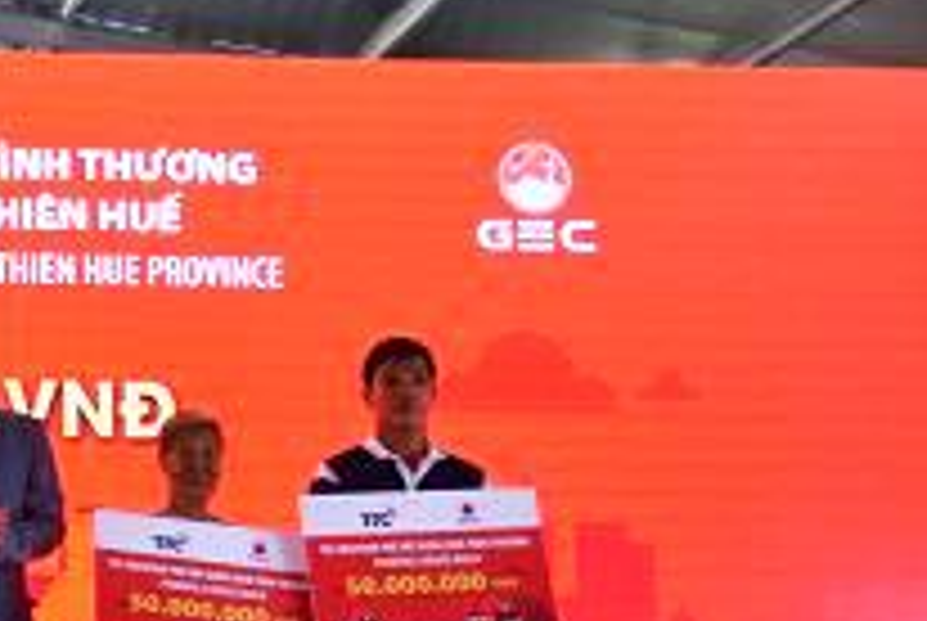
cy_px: 526
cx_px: -266
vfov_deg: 13.4
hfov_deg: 18.6
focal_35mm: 102
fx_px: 2630
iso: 640
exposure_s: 1/100
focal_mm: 26
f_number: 5
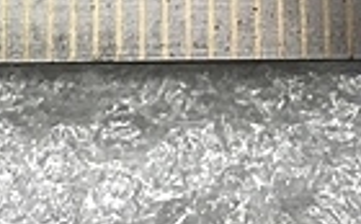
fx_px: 1336
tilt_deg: -82.2
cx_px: 199
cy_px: -216
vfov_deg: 9.1
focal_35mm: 136
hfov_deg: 15.4
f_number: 1.8
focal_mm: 3.99
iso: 25
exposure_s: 1/30
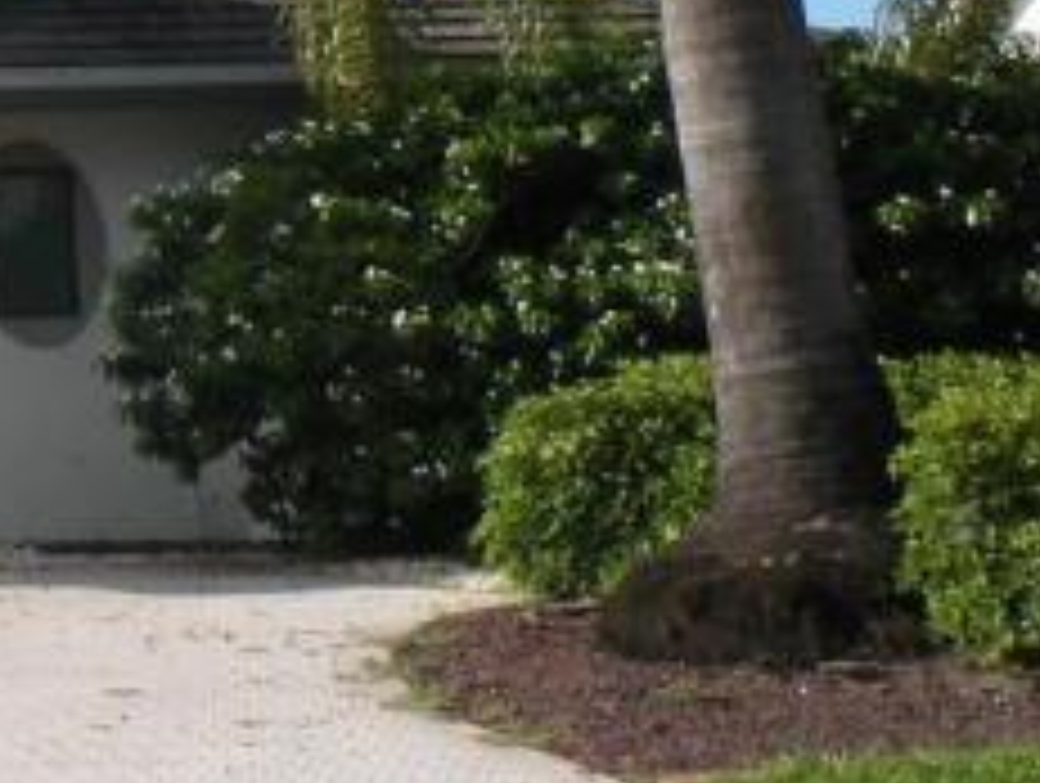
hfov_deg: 14.6
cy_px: -608
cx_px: -1031
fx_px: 3370
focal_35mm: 112
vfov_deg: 12.2
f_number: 6.3
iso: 64
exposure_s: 1/238
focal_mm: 4.7
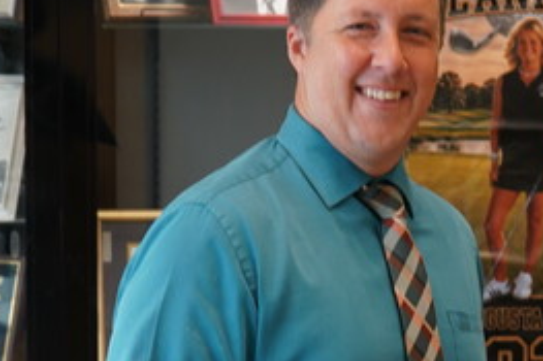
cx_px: 465
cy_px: 352
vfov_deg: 8.5
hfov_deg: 12.7
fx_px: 2427
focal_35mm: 161
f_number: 7.1
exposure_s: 1/25
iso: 800
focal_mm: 53
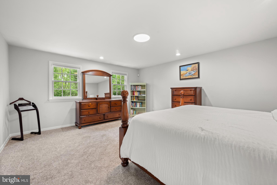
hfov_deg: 104.3
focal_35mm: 14
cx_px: 138
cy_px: 92
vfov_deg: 81.2
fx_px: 108
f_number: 8
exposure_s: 1/3
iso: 500
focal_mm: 14
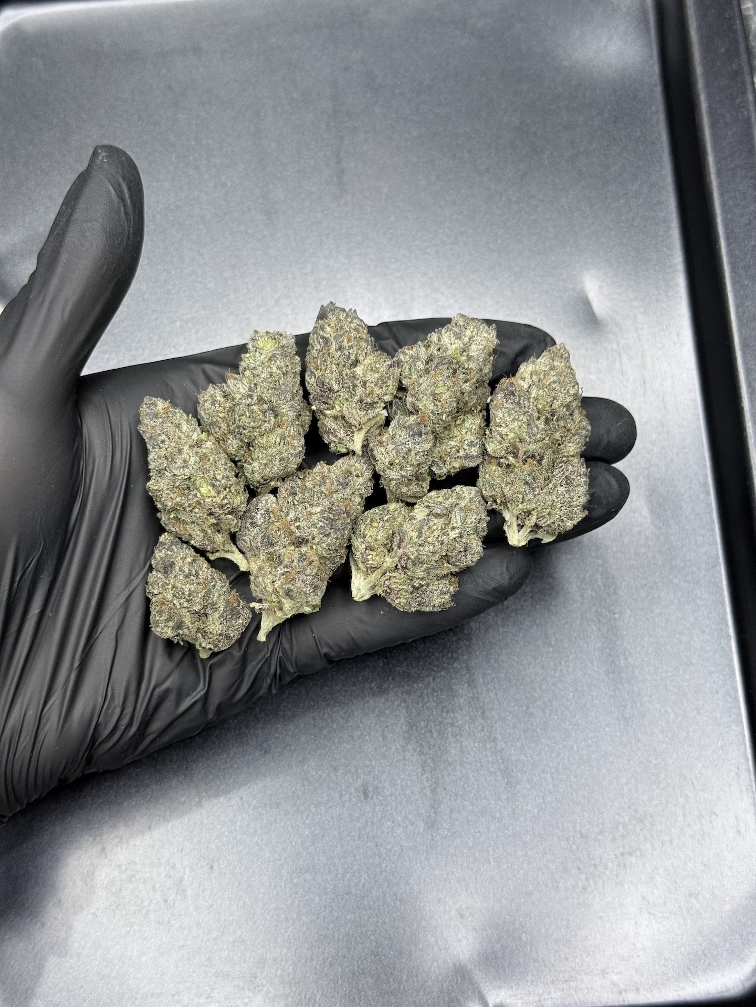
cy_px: 504
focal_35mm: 48
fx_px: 1398
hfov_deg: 30.3
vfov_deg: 39.7
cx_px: 378
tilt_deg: -75.1
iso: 100
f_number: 1.78
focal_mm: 6.76
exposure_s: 1/50
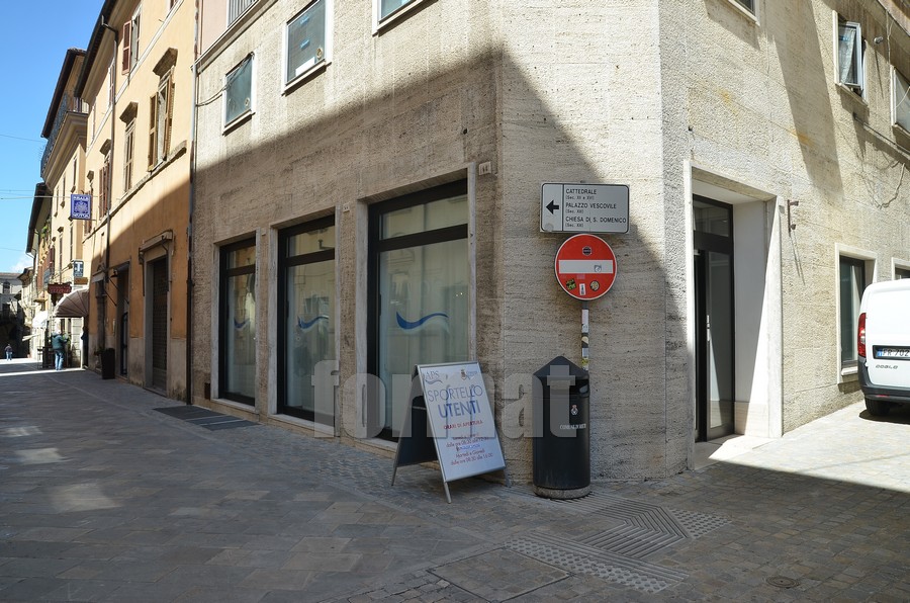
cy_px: 302
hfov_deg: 57.3
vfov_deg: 39.8
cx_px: 455
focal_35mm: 33
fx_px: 832
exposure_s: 1/250
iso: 160
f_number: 7.1
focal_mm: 22
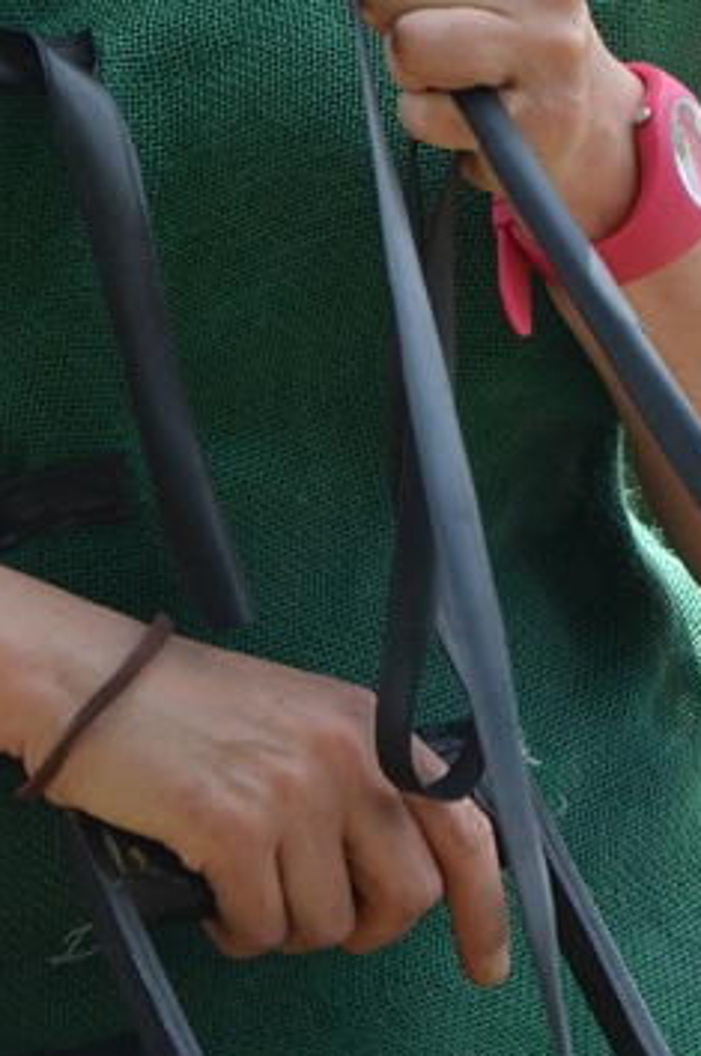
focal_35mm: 368
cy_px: -48
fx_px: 10793
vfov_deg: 5.6
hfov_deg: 3.7
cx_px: 292
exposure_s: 1/250
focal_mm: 85
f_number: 8
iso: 200
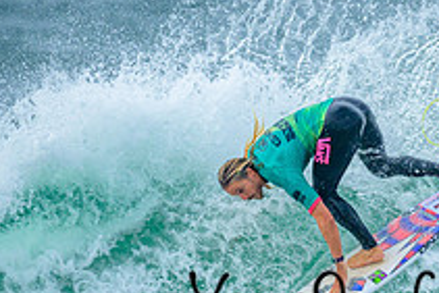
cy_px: 286
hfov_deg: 0.9
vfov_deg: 0.6
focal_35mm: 2194
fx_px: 26772
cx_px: 404
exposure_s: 1/2000
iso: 400
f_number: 6.3
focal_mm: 800
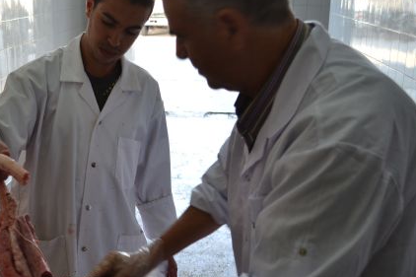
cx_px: 114
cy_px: 166
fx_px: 578
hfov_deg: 38.8
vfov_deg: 26.9
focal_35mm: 50
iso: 400
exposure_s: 1/60
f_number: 3.8
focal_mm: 22
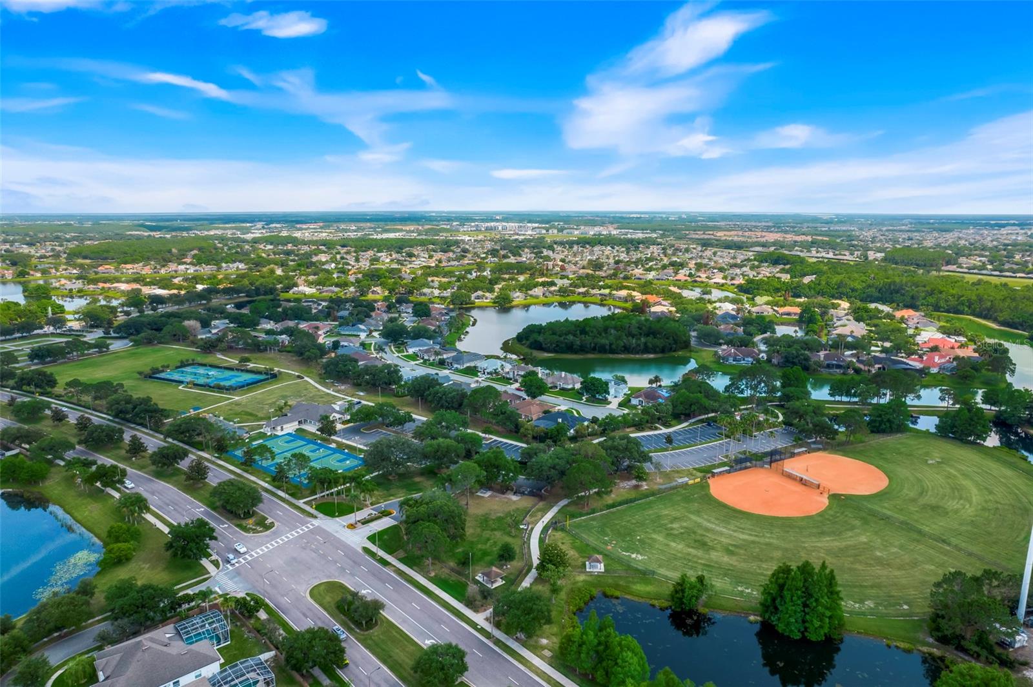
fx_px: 631
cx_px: 516
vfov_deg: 57.2
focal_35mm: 22
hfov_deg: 78.6
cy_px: 344
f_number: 2.8
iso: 100
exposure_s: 1/240
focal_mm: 8.38
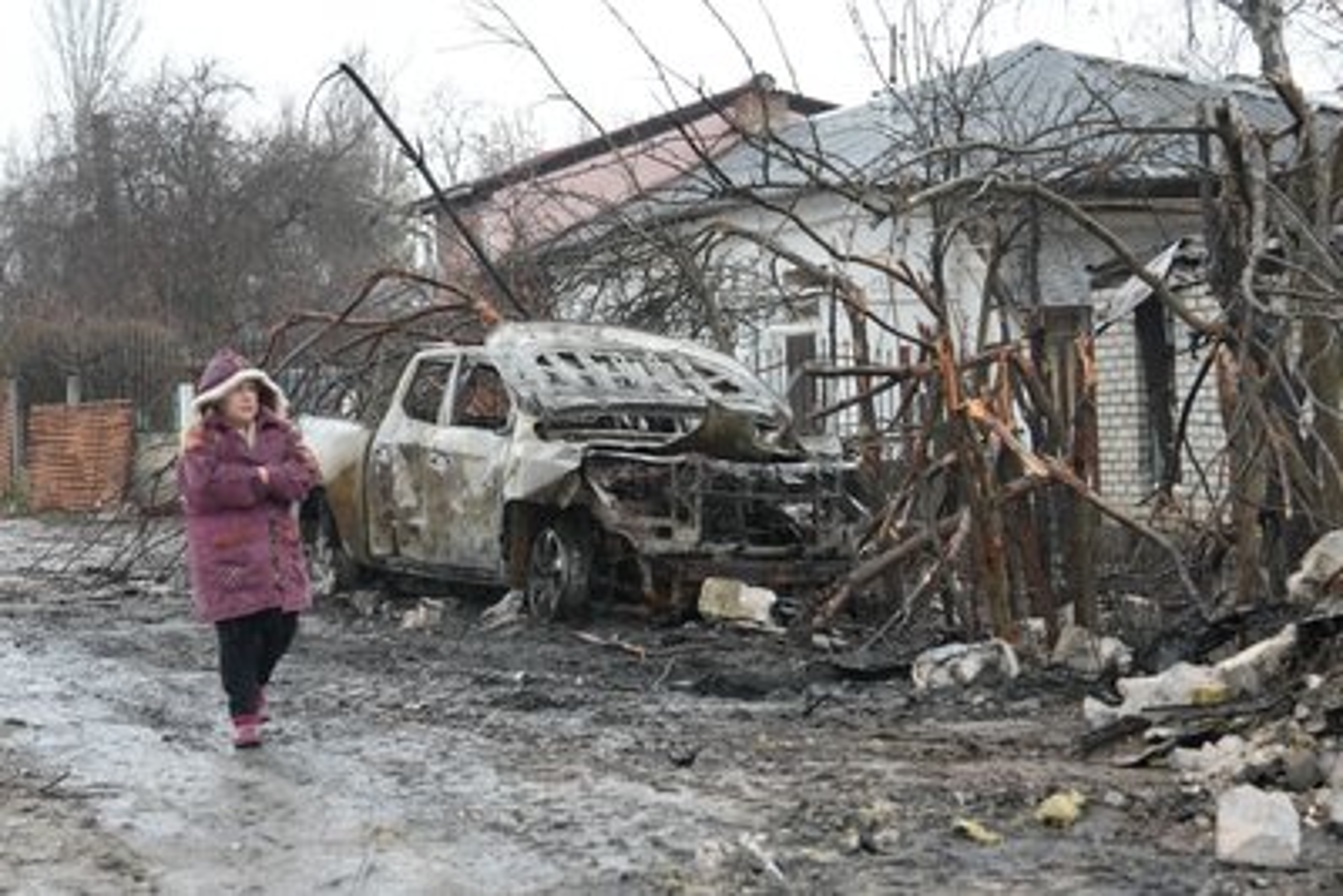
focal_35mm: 70
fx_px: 2612
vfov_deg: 19.5
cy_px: 448
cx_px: 672
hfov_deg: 28.8
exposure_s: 1/160
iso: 4000
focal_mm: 70
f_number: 4
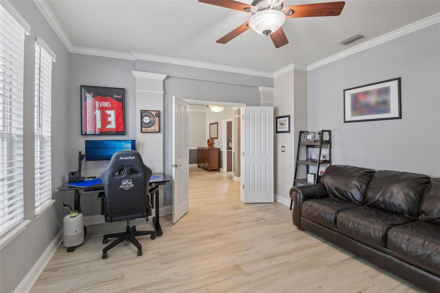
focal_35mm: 16
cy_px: 146
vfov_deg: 73.7
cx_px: 220
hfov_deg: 96.7
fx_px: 196
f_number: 8
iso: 400
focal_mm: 16
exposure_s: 1/5
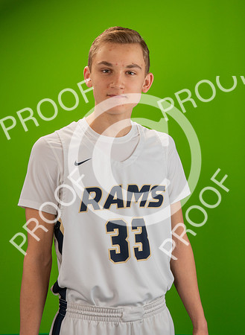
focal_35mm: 66
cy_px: 155
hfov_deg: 21.9
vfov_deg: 29.6
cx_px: 116
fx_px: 633
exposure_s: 1/60
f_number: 20
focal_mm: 42
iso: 800
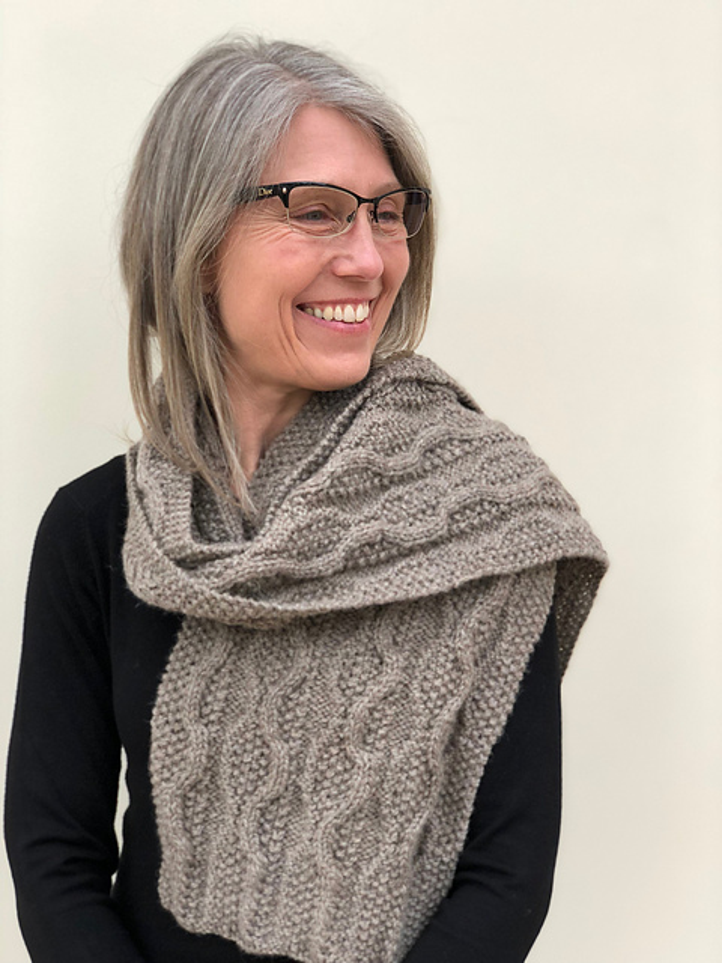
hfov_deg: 28.0
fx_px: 1446
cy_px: 482
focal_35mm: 52
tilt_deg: -11.6
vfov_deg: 36.8
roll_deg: +0.1
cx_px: 361
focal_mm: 6
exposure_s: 1/50
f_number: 2.4
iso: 40
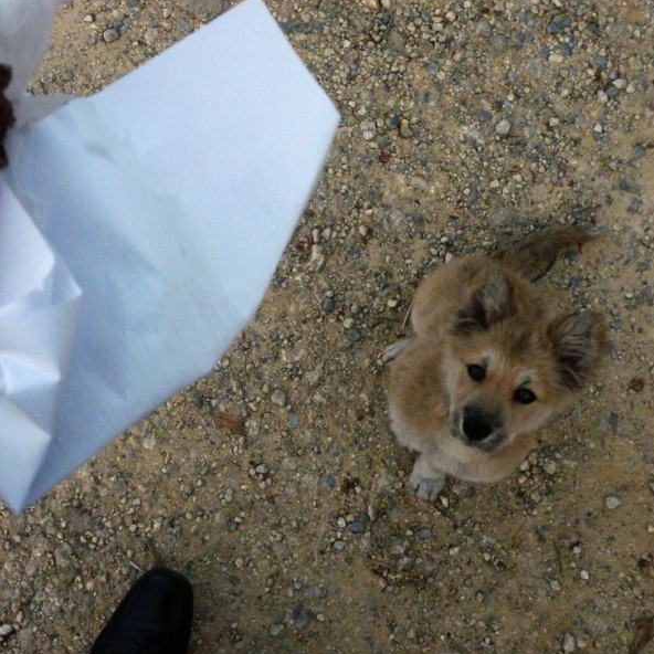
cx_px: 299
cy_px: 327
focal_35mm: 43
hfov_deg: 39.1
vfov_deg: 39.2
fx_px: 919
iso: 400
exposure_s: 1/125
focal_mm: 6.4
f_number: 3.9
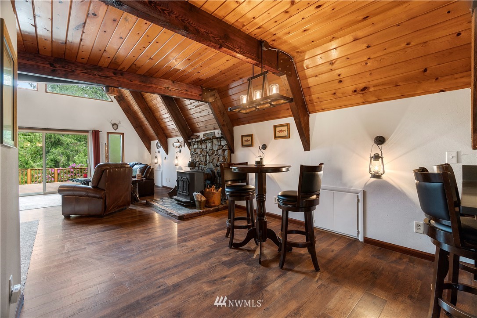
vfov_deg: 77.3
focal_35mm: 15
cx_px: 238
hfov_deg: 100.4
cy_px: 159
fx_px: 199
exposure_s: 1.3
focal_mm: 10
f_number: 5.6
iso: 250
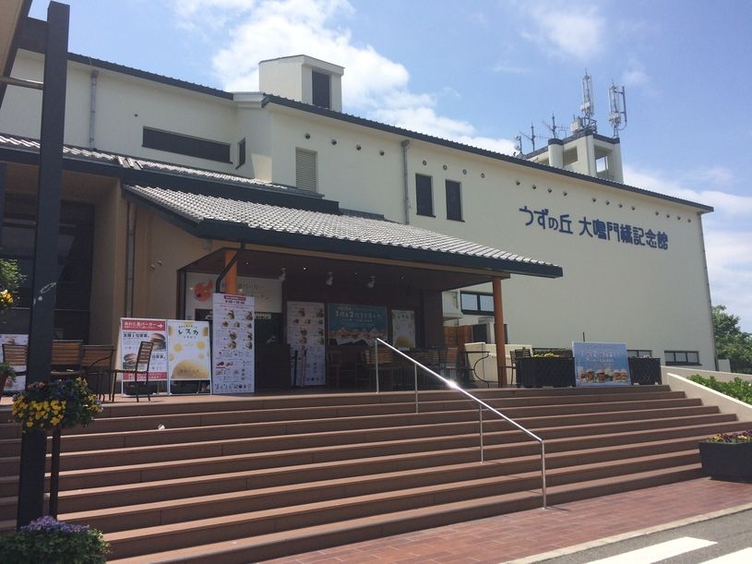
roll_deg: +2.9
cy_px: 282
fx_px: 630
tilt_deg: +11.0
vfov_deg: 48.2
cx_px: 376
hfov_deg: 61.7
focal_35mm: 29
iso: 32
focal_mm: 4.15
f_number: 2.2
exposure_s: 1/2415
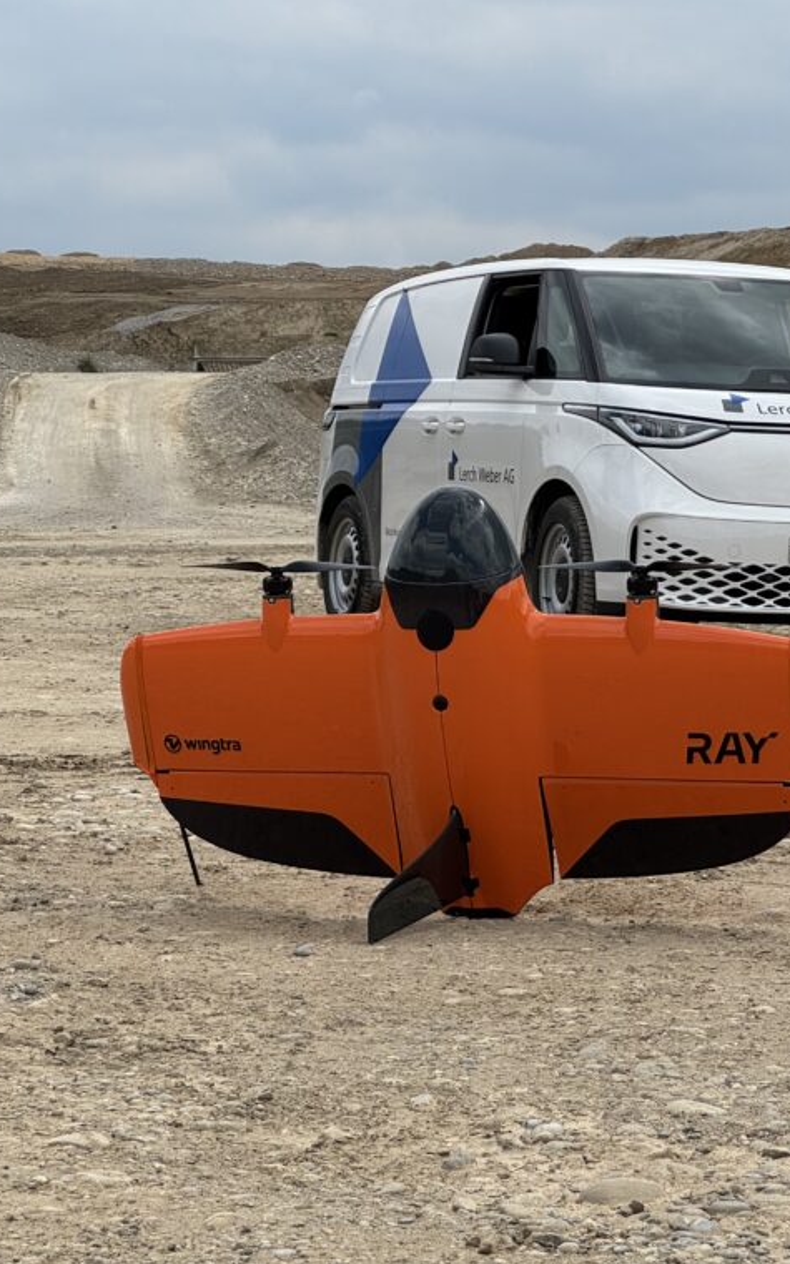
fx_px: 3789
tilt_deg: -1.5
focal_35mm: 110
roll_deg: +0.4
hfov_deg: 11.9
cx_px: 615
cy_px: 632
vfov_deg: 18.9
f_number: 2.8
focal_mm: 9
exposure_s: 1/943
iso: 25
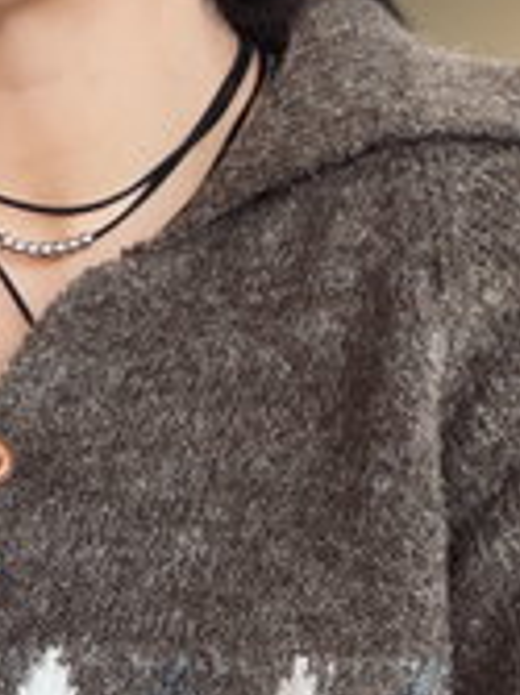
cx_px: 129
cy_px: 884
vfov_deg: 19.0
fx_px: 1925
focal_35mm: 96
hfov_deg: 15.3
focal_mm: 2.71
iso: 250
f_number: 1.9
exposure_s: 1/60
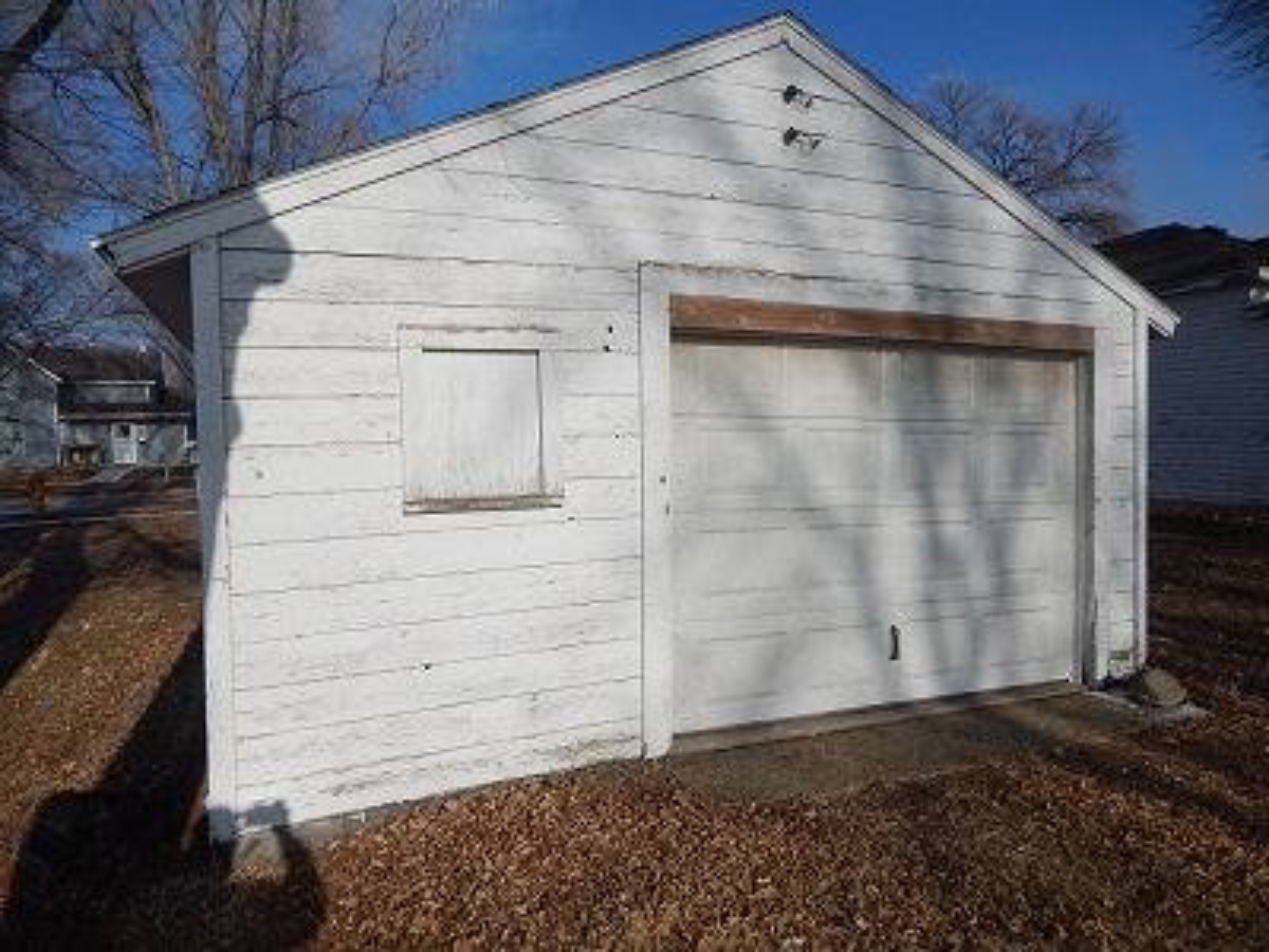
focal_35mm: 22
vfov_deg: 61.1
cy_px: 476
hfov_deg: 76.4
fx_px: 807
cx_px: 634
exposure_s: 1/1500
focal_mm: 4
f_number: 6
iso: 125
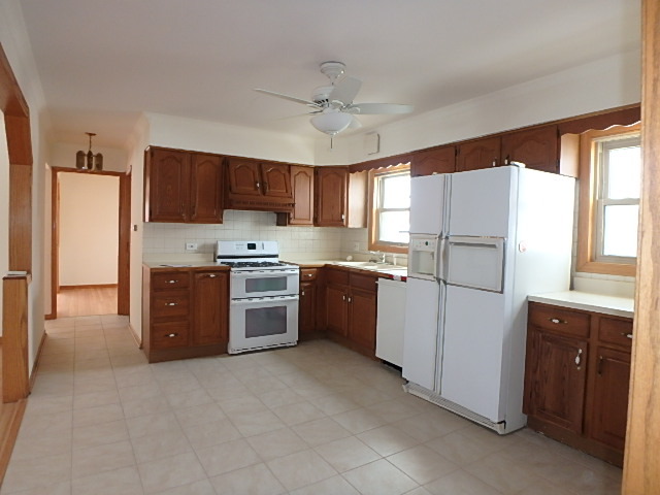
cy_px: 248
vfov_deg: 63.4
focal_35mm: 21
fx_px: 400
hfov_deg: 79.0
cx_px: 330
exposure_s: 1/30
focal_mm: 3.7
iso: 250
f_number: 3.5
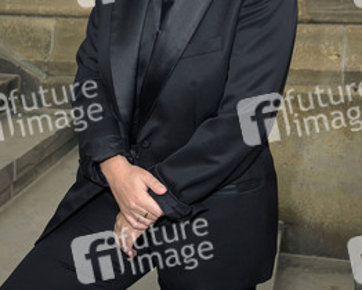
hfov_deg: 30.0
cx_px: 182
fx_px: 675
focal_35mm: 63
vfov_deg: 23.8
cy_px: 44
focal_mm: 44
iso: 320
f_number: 7.1
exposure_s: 1/250
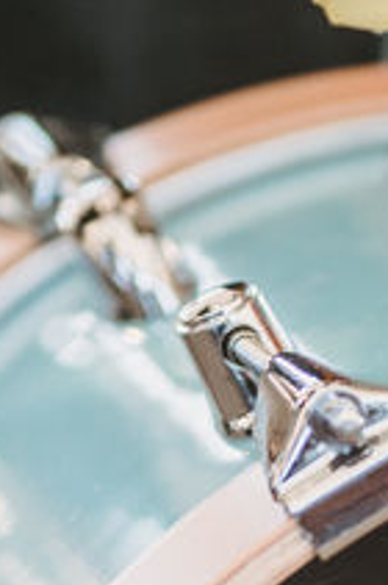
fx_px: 6163
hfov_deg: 3.6
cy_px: 876
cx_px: 708
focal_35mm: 380
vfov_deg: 5.4
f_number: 1.8
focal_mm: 50
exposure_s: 1/320
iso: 125
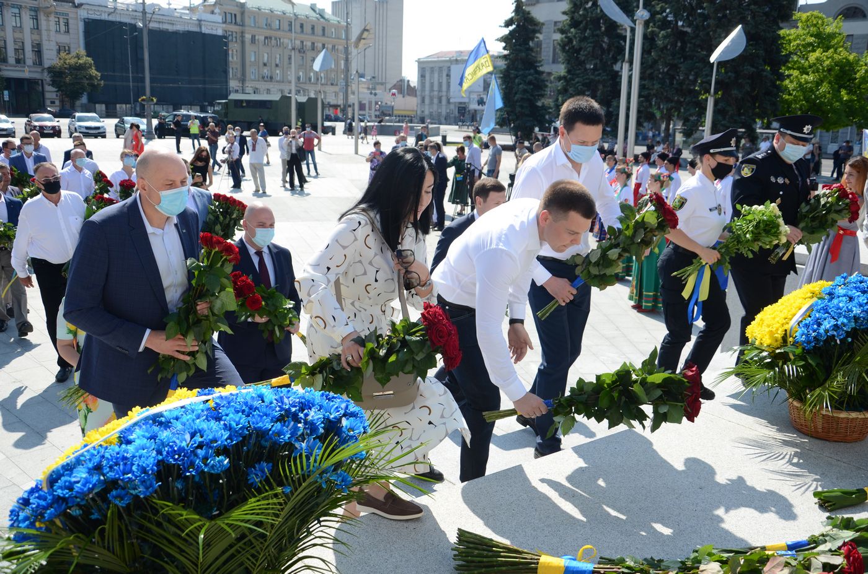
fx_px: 794
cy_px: 287
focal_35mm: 33
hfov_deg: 57.3
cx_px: 434
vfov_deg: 39.8
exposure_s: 1/640
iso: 200
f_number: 7.1
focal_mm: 22
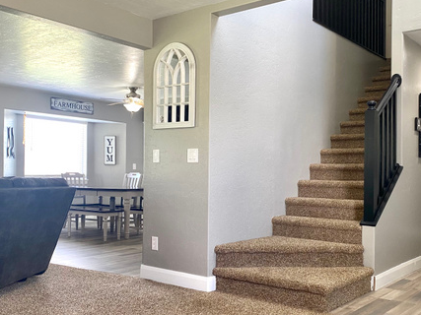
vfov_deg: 36.8
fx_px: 474
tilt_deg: +0.0
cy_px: 175
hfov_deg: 47.9
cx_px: 219
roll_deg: -1.0
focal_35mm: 39
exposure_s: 1/60
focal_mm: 4.25
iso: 80
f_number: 1.8
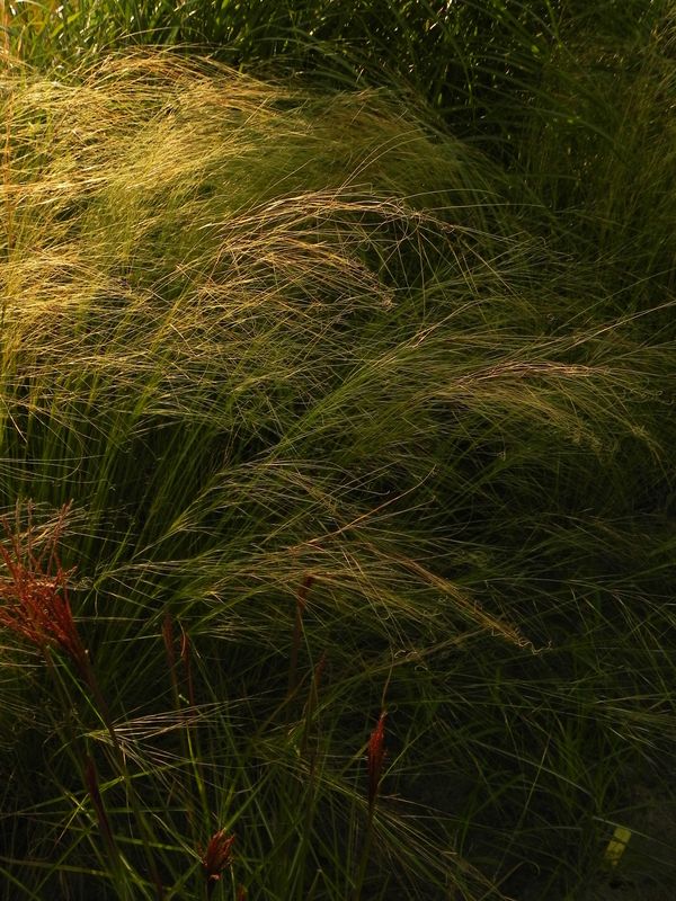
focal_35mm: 41
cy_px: 450
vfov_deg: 45.8
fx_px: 1068
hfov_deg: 35.1
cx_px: 338
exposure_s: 1/1000
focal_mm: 7.3
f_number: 4
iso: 160
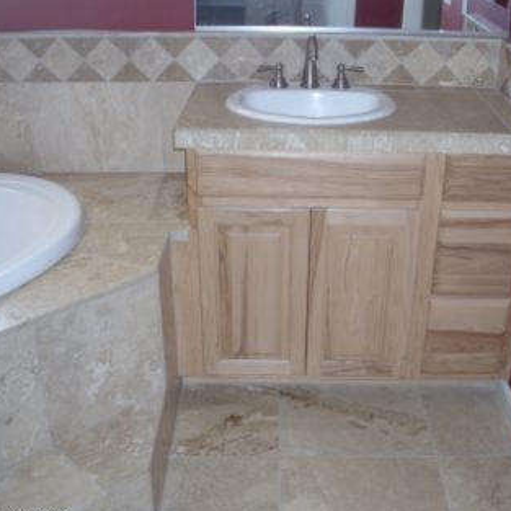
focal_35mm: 48
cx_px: 294
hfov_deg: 35.3
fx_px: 802
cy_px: 271
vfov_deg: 35.3
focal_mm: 6.3
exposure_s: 1/60
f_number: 2.9
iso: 200
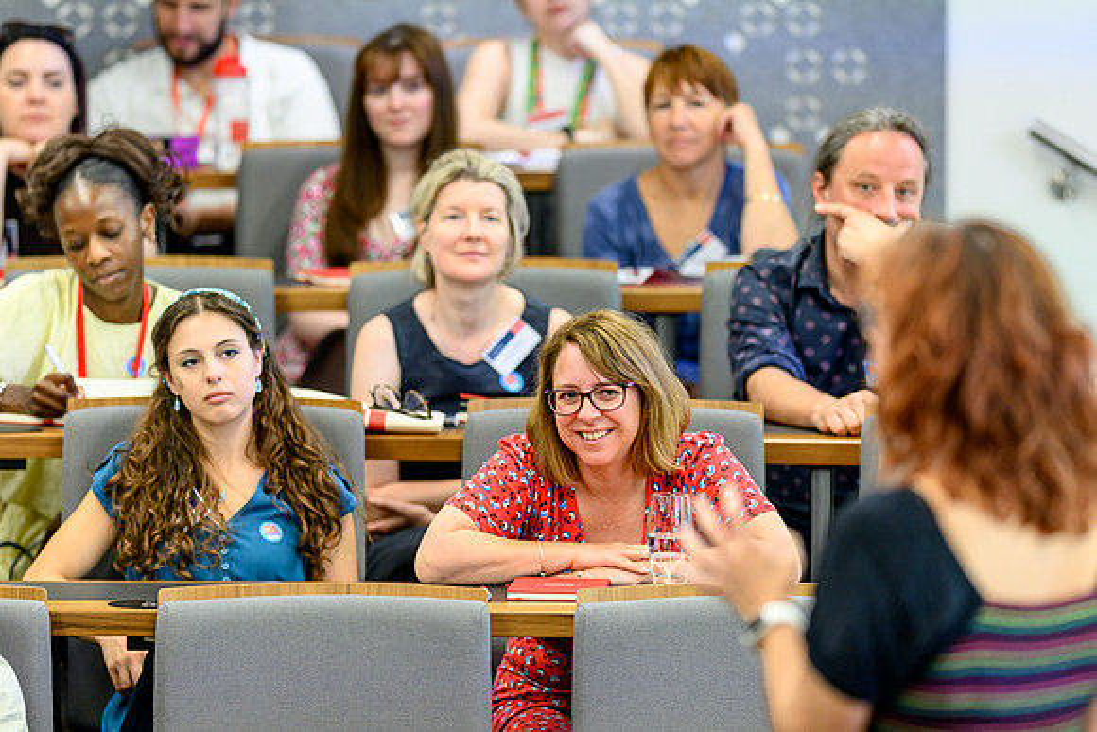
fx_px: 6203
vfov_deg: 6.8
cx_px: 548
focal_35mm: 204
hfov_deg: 10.1
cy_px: 366
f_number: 1.8
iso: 450
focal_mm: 135
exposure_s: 1/200
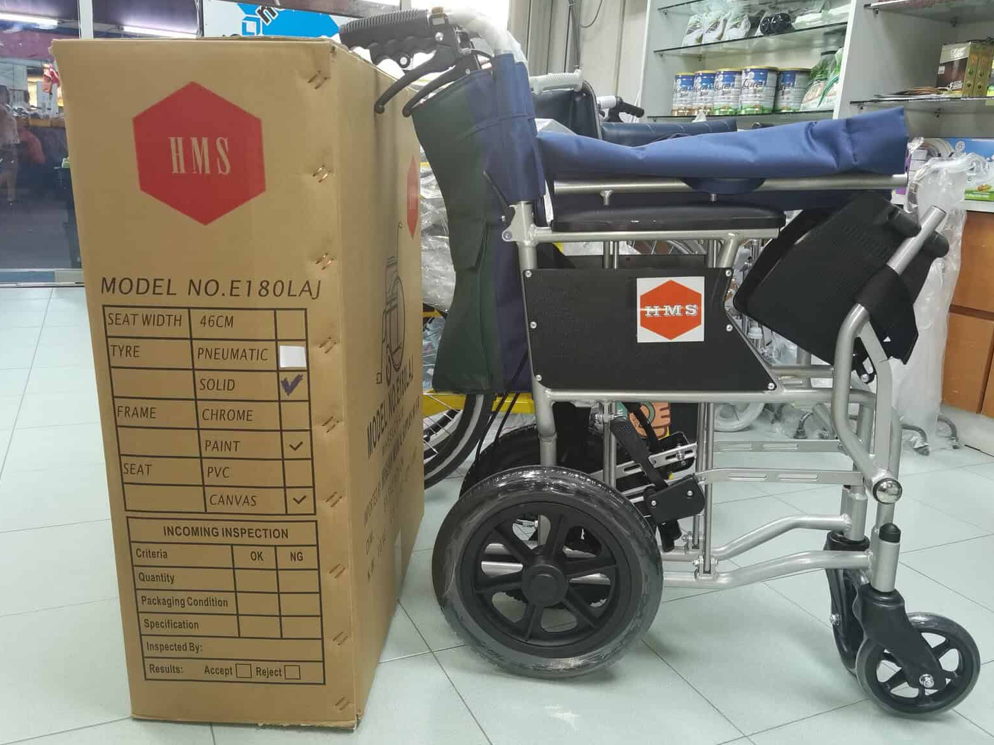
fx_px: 804
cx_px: 492
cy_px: 364
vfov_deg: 49.7
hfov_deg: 63.4
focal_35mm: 28
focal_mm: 6.7
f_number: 1.9
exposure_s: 1/50
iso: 125
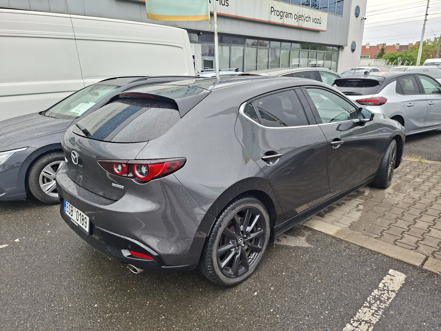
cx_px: 220
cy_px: 166
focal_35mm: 23
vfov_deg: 58.9
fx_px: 293
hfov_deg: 73.9
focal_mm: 5.54
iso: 50
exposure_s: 1/408
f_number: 1.8
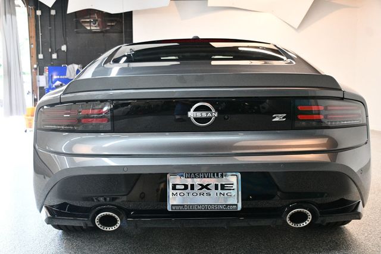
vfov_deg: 36.8
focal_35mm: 36
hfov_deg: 53.2
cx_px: 190
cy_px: 127
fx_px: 381
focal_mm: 24
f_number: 3.8
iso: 3200
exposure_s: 1/125
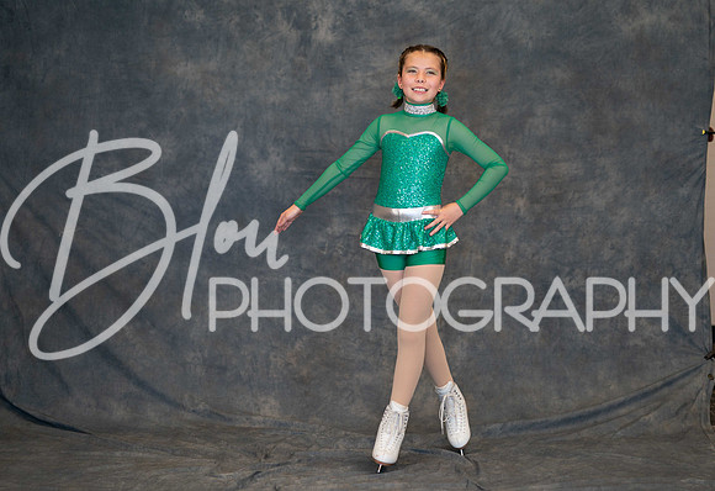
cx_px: 391
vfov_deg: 15.1
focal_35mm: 92
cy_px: 246
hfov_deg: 21.9
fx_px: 1846
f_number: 1.8
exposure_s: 1/160
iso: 320
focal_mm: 85
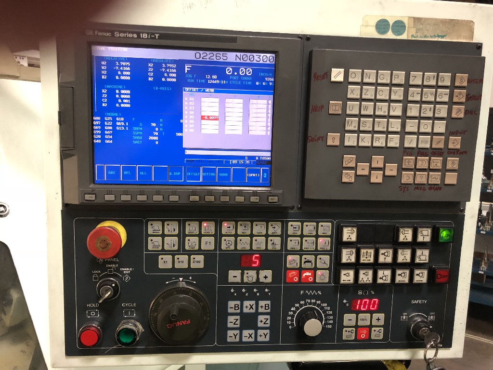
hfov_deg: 63.4
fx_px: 399
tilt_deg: -7.7
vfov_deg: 49.7
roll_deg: -0.6
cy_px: 185
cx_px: 246
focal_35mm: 28
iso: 80
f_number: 1.8
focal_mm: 4
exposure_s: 1/15
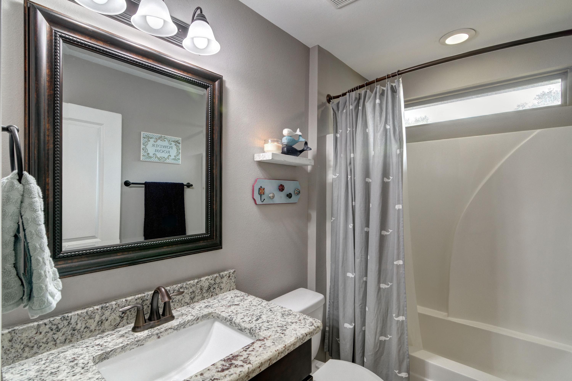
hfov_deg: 96.7
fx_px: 254
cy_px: 190
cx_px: 286
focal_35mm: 16
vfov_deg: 73.7
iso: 400
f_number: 8
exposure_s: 1/60
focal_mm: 11
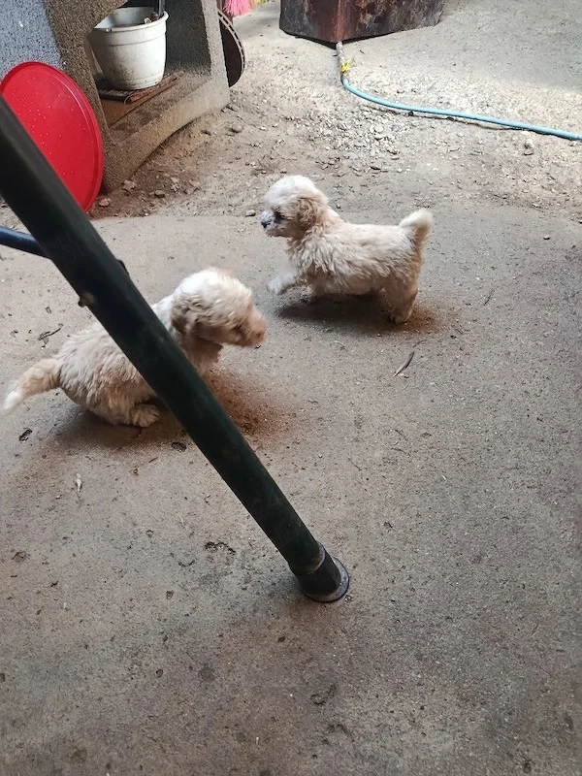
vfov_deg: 71.6
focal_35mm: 24
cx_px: 291
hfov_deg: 56.8
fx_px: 538
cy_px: 388
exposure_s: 1/50
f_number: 1.7
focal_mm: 5.24
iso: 866
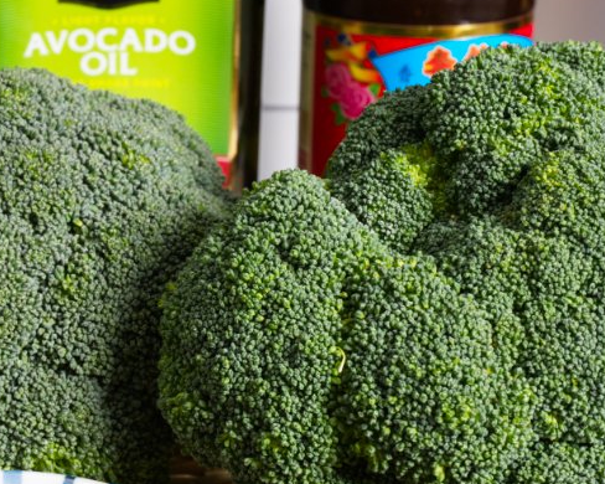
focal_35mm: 127
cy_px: 308
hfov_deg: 15.0
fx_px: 2273
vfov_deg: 12.1
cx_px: 93
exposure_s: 1/80
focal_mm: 55
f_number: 11
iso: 400
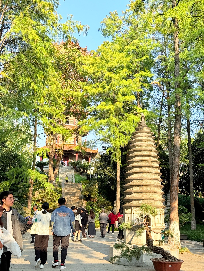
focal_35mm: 48
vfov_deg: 39.7
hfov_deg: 30.3
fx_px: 377
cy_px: 136
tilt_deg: +12.8
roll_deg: -1.8
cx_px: 102
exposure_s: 1/1242
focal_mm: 6.76
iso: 64
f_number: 1.78
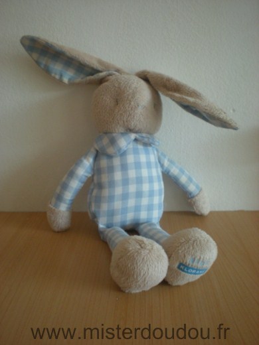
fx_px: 379
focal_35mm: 38
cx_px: 130
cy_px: 172
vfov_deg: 49.0
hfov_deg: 37.7
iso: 254
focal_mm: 6.3
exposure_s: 1/8
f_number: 3.1
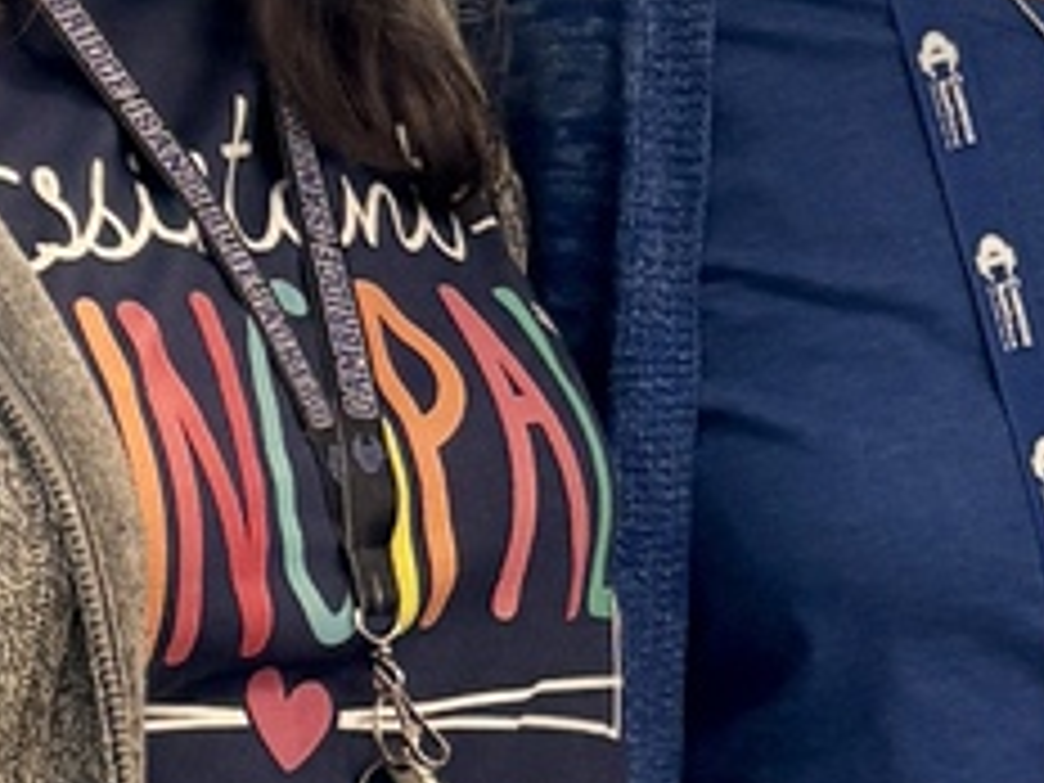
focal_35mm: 115
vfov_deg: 12.4
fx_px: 3468
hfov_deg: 16.9
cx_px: 958
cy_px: -302
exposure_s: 1/60
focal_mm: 5.96
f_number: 1.6
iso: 160
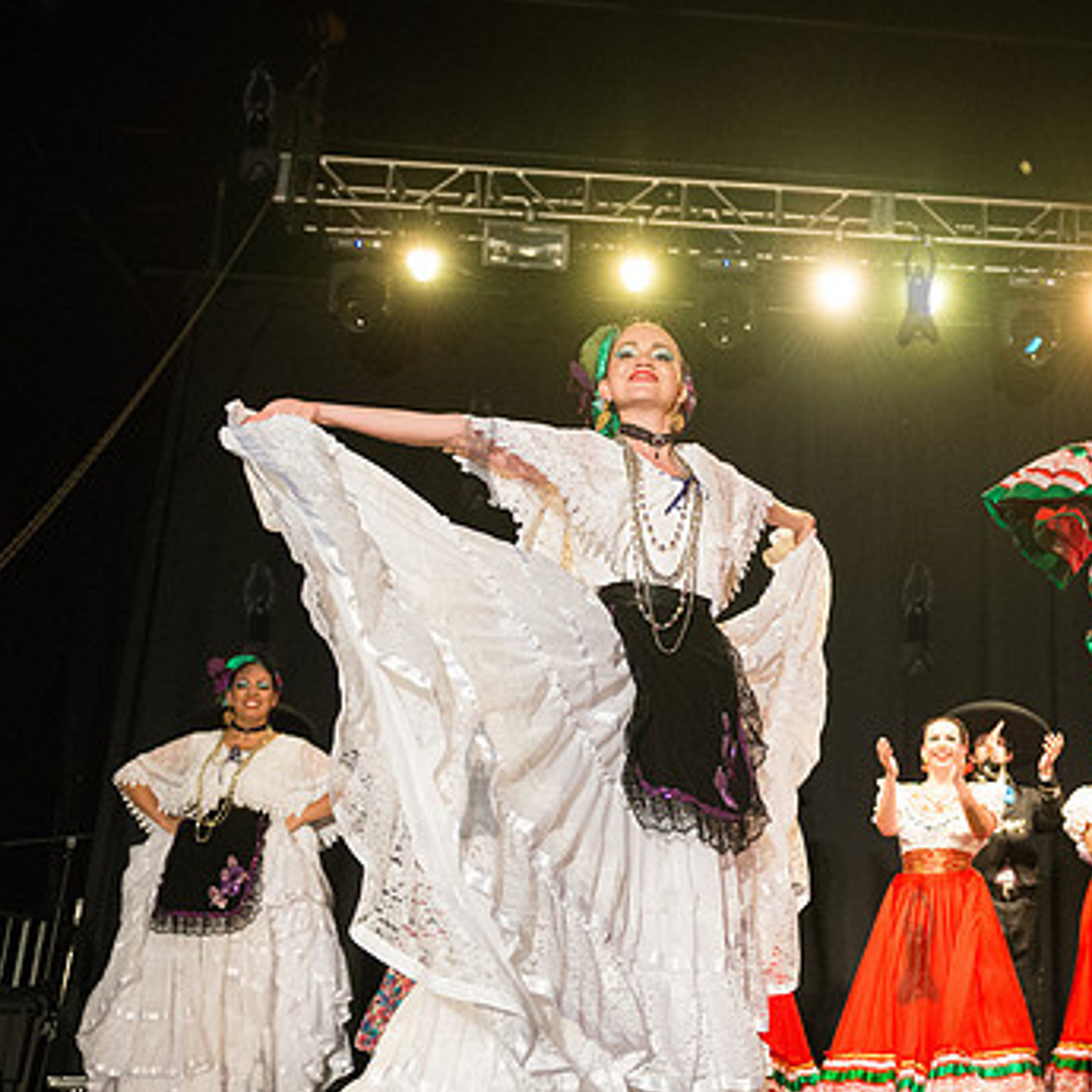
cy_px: 636
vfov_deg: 38.2
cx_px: 936
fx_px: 1570
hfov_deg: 36.5
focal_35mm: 44
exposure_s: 1/500
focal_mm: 24
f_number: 2.8
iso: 4000
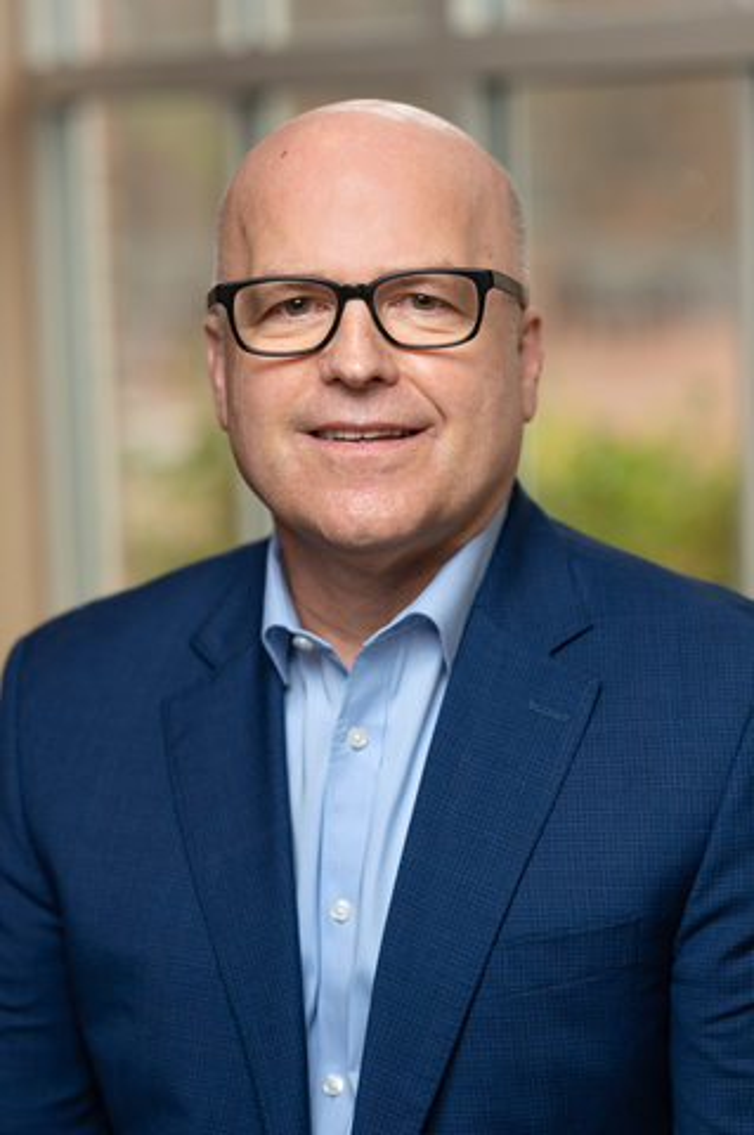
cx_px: 377
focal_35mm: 85
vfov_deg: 23.9
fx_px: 2676
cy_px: 568
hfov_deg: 16.0
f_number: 2.4
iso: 140
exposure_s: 1/180
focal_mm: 85
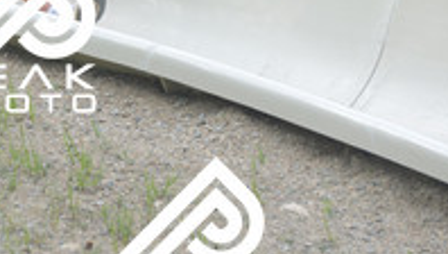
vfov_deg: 3.0
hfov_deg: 5.2
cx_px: 27
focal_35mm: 412
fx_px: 4901
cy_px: 17
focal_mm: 195
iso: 560
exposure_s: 1/640
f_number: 6.3
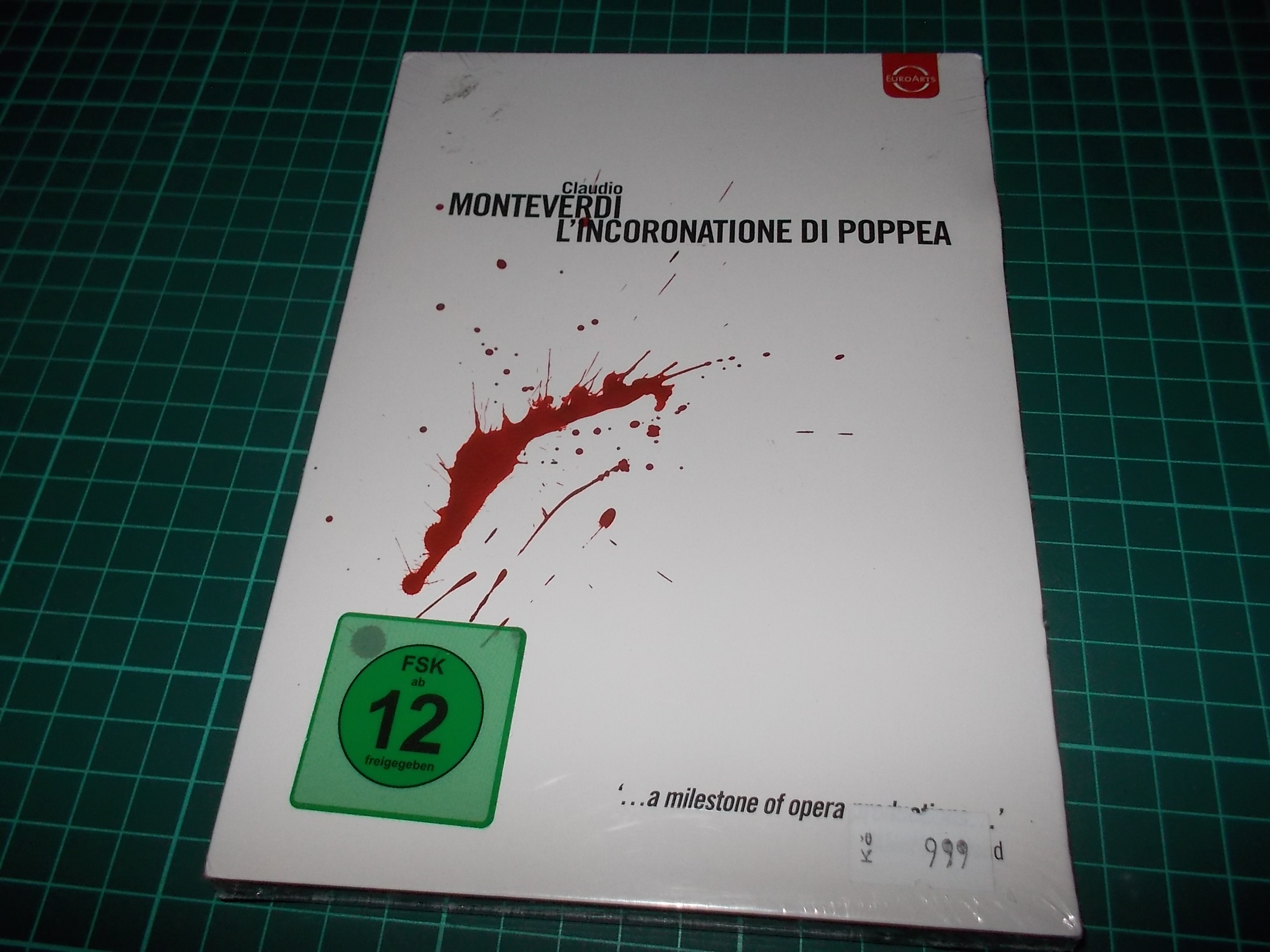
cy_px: 476
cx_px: 635
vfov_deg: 48.2
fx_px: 1064
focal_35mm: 29
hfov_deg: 61.7
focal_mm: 4.1
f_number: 3.3
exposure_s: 1/30
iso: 200
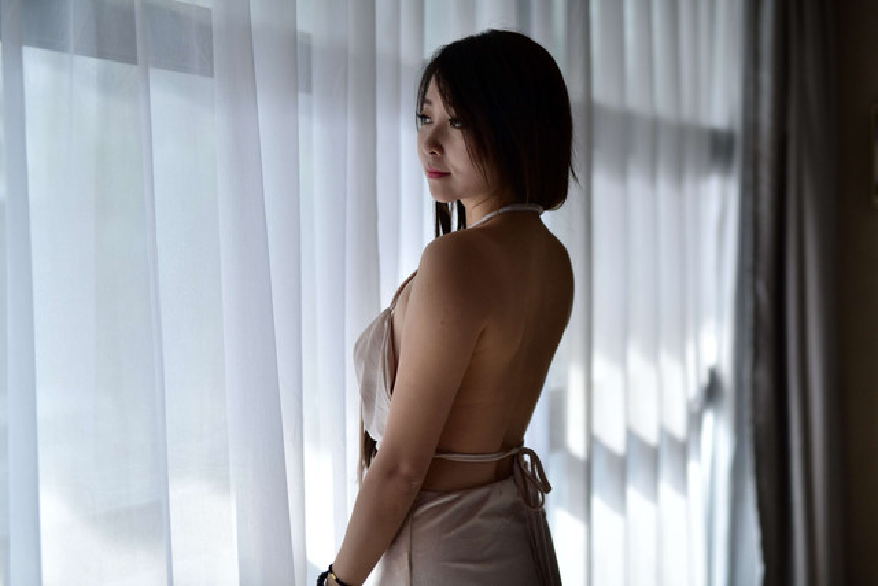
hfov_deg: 39.6
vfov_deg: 27.0
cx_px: 439
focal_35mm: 50
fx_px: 1220
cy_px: 293
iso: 250
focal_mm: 50
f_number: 1.8
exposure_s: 1/800
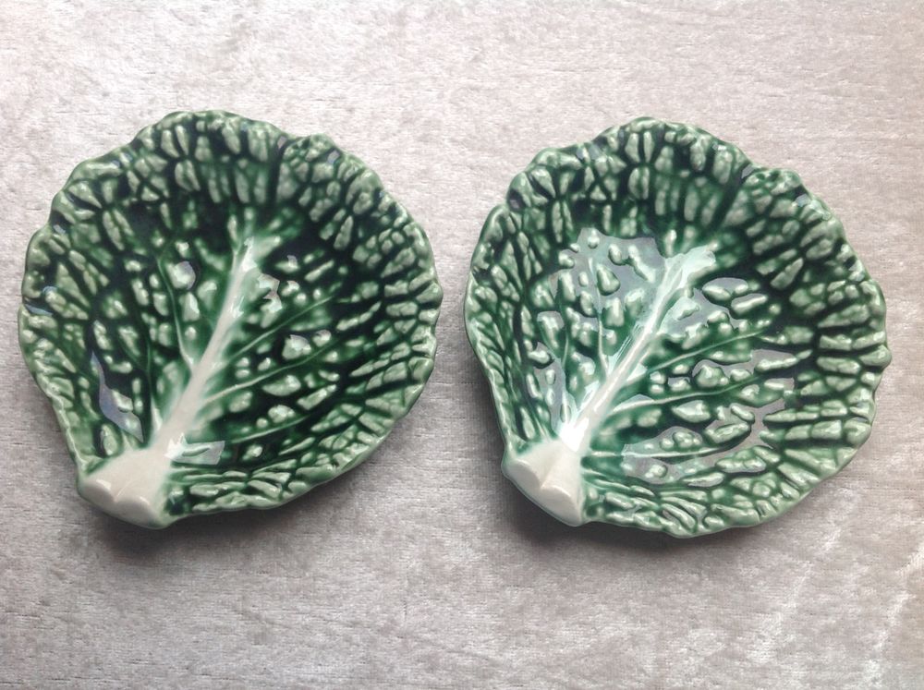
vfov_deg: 40.6
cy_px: 345
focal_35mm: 35
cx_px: 462
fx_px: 933
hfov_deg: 52.7
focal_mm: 4.28
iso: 64
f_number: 2.4
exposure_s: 1/120
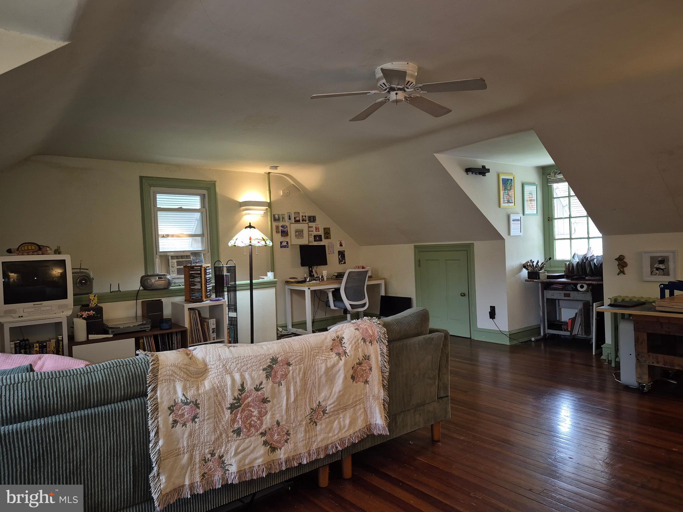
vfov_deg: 58.9
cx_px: 342
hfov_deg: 73.9
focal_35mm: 23
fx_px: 454
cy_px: 256
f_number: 1.8
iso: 100
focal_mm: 5.4
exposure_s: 1/40
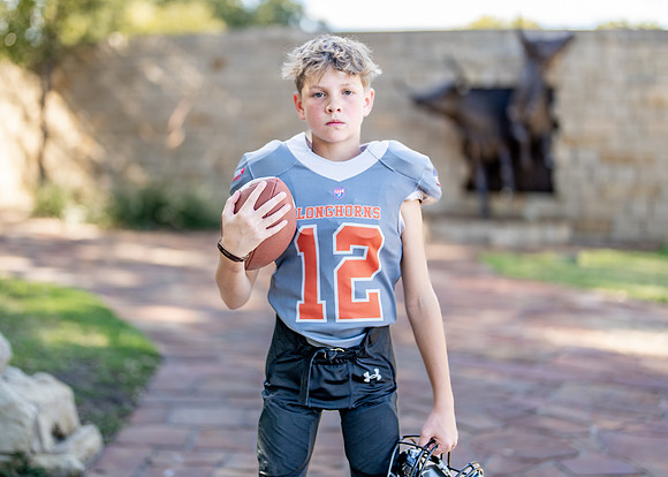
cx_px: 317
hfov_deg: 33.8
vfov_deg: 24.5
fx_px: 1098
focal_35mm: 58
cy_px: 213
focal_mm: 50
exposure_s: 1/1000
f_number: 1.2
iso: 100
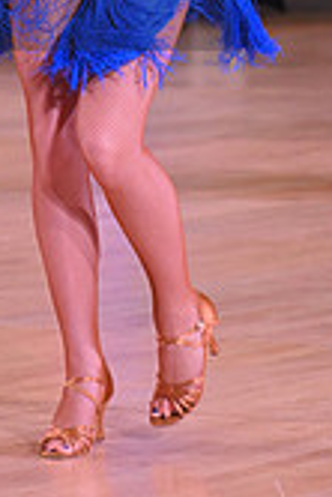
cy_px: -48
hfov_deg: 4.8
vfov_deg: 7.2
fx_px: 3948
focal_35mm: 286
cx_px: -178
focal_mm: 82
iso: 2500
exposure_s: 1/320
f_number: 5
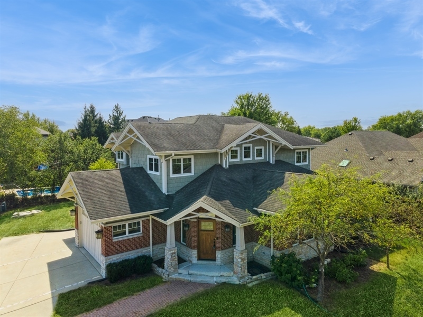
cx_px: 212
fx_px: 293
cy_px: 158
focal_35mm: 24
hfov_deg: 71.6
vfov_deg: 56.8
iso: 100
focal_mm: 4.5
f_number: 2.8
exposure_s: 1/240
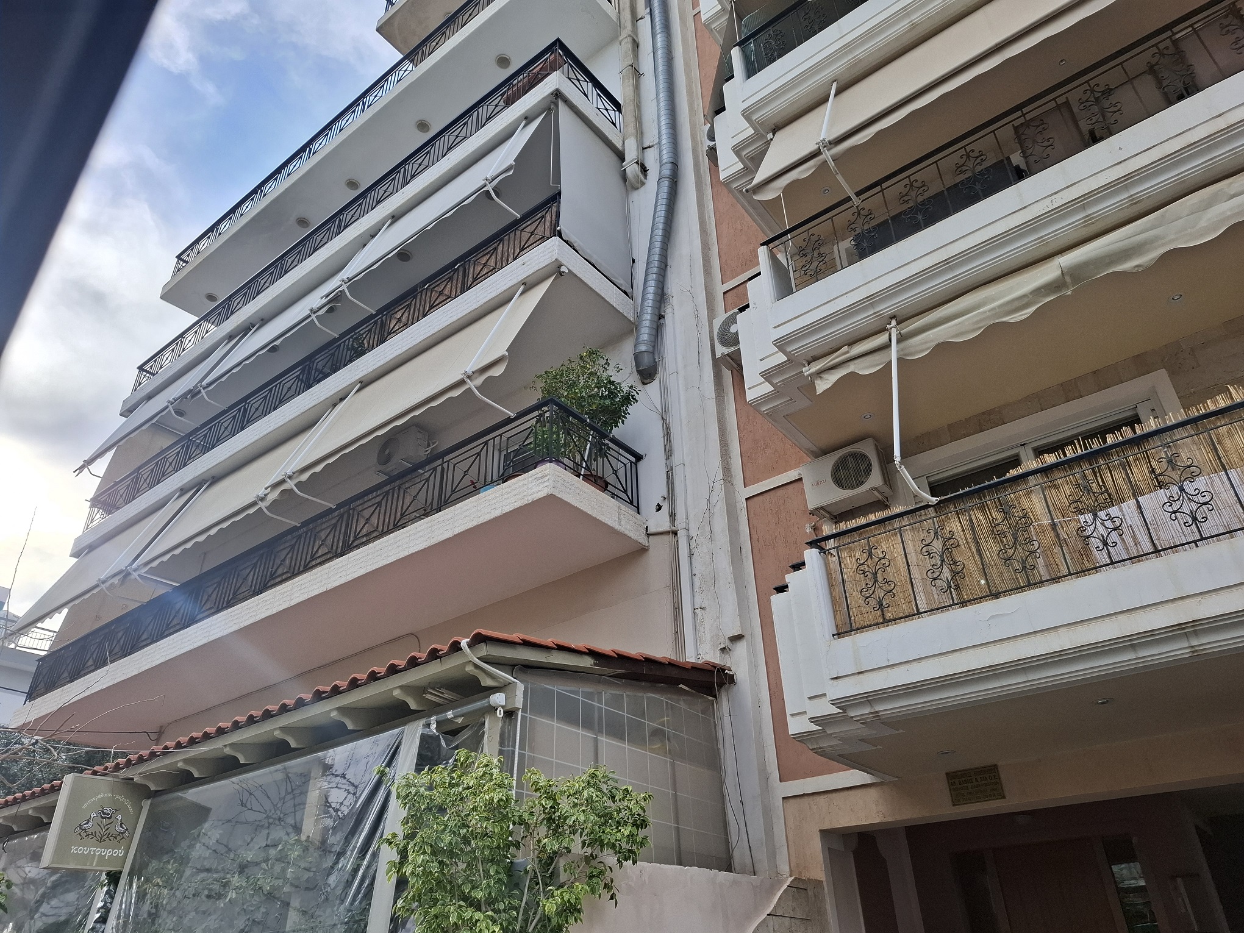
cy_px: 466
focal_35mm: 23
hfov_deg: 73.9
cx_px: 622
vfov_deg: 58.9
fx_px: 827
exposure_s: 1/997
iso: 50
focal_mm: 5.54
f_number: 1.8
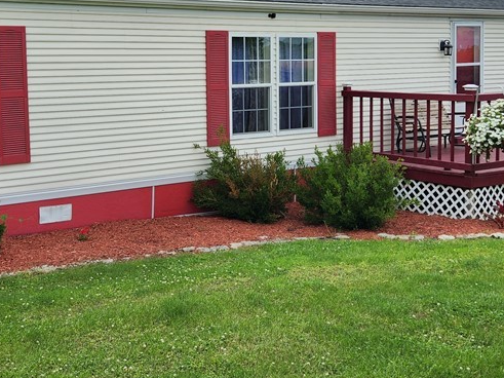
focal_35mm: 48
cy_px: 96
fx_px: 699
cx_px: 223
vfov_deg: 29.8
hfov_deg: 39.6
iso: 20
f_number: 1.8
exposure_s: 1/2283
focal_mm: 5.4
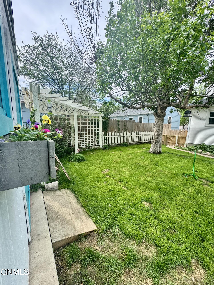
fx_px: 115
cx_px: 107
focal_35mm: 14
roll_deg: -0.1
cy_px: 142
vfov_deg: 102.1
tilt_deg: -9.3
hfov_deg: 85.7
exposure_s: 1/605
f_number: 2.2
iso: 40
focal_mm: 2.22
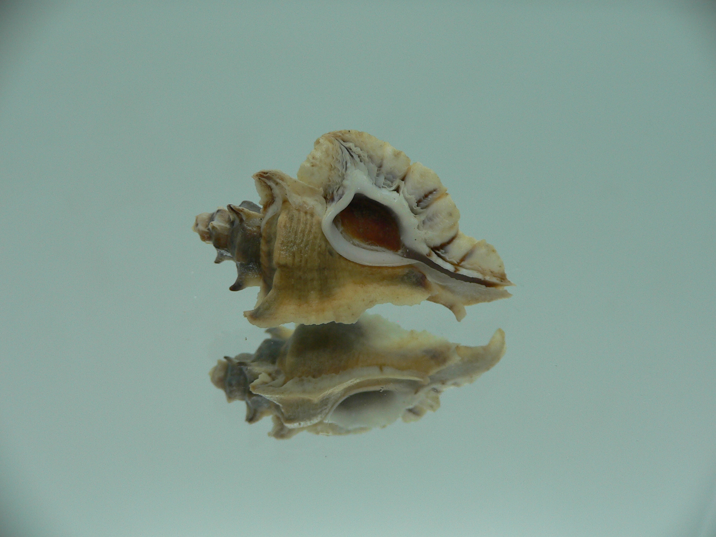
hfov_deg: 52.6
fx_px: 724
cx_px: 358
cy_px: 268
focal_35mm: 35
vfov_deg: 40.7
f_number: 2.8
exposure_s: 1/60
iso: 80
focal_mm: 4.6
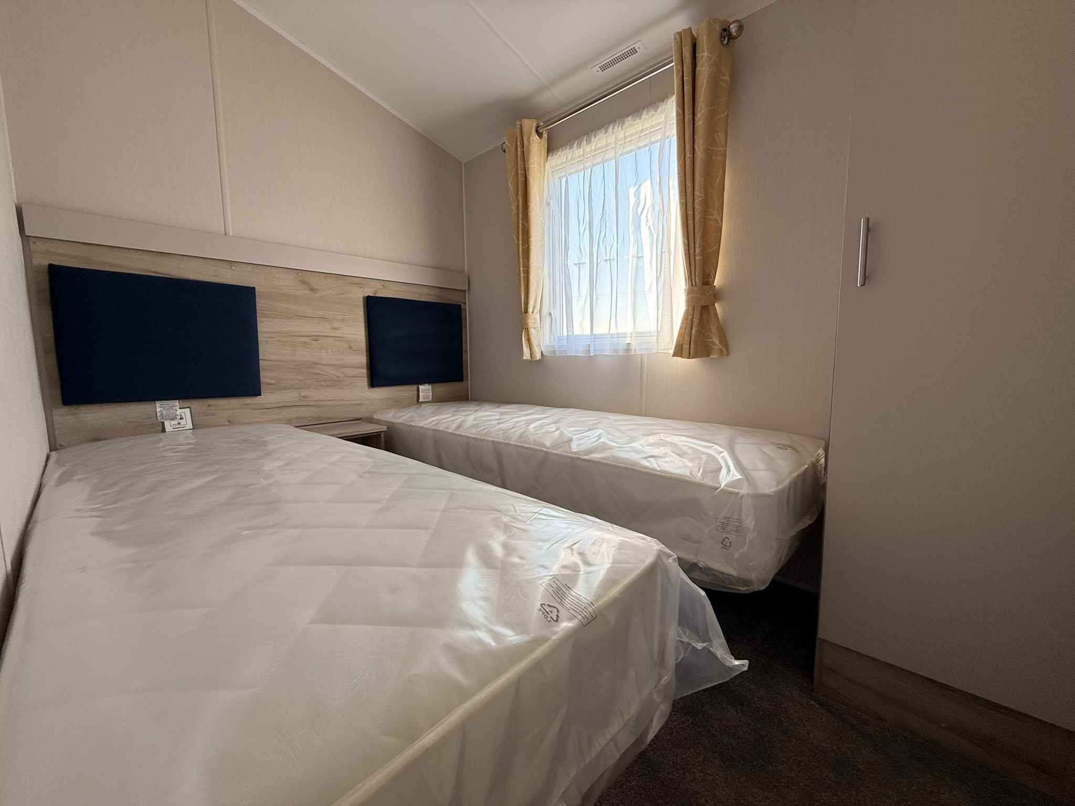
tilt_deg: -6.0
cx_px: 538
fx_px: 435
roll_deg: +1.3
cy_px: 403
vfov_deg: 85.7
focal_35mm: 14
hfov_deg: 102.1
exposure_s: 1/99
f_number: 2.2
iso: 80
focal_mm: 2.22
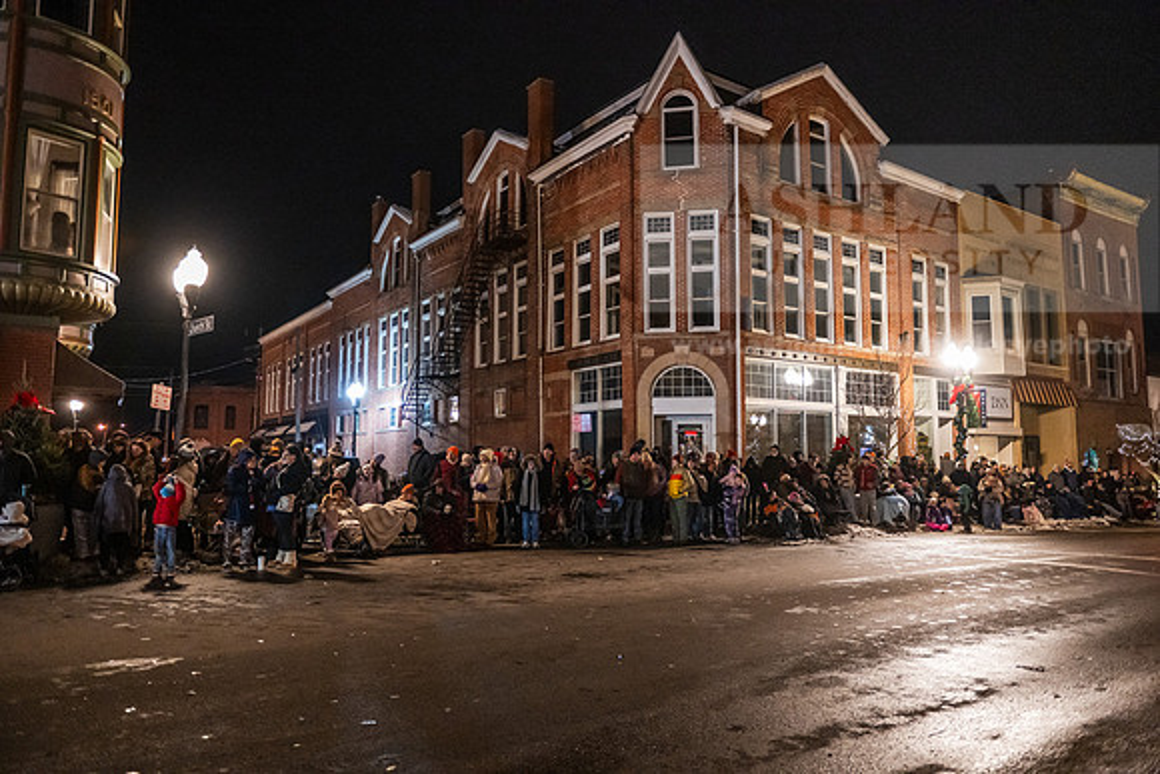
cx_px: 580
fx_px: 838
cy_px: 387
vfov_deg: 49.6
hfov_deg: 69.4
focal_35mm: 26
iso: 6400
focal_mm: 26
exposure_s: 1/250
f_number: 3.2
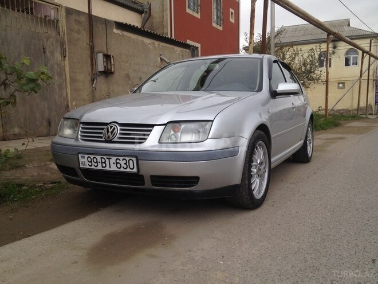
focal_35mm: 35
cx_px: 189
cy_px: 142
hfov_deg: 52.6
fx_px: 382
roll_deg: +1.0
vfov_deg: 40.7
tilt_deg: -7.5
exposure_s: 1/138
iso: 50
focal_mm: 4.28
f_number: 2.4
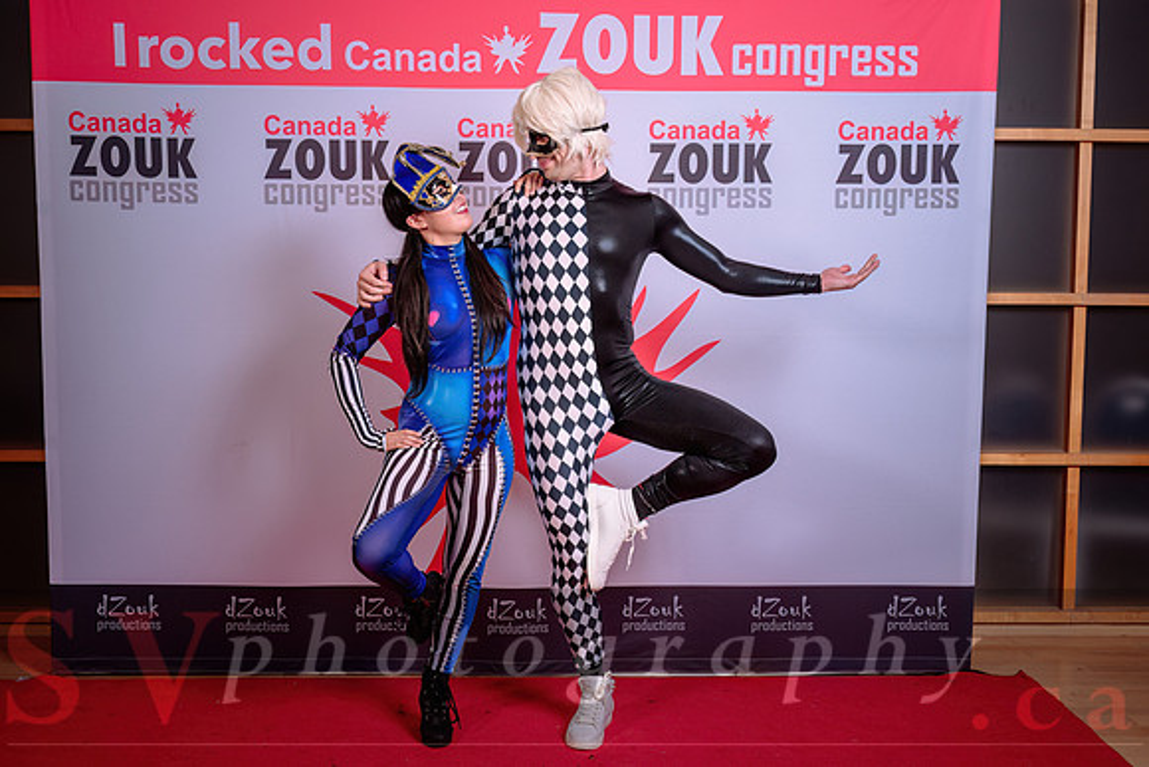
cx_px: 574
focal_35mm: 42
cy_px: 389
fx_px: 1355
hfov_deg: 45.9
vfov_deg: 31.6
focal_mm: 37
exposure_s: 1/200
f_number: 5.6
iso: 100
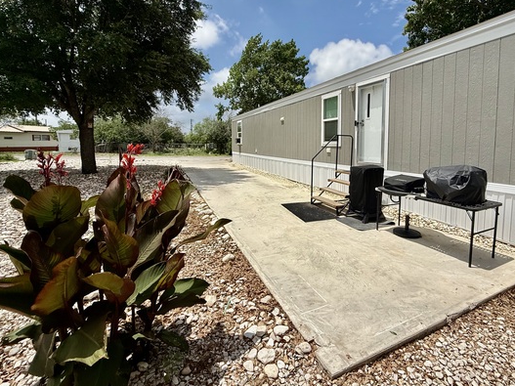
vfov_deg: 74.1
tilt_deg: -3.2
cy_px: 158
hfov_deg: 90.7
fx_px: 253
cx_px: 287
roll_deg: -0.1
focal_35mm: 17
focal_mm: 2.22
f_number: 2.2
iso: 50
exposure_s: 1/5155
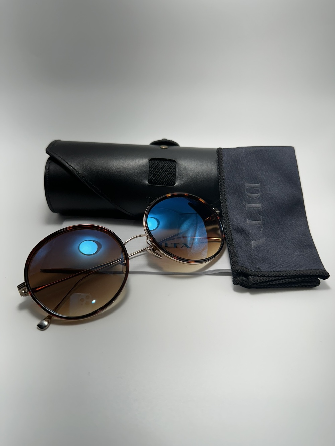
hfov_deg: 56.8
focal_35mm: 24
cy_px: 223
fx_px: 310
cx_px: 168
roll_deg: -2.5
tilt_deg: -33.7
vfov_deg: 71.6
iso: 80
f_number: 1.78
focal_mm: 6.86
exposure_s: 1/339
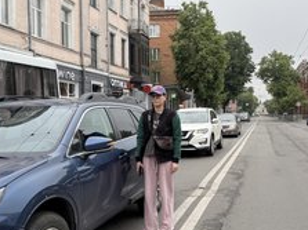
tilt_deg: -5.3
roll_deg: +0.9
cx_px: 198
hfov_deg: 43.4
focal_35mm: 43
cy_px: 125
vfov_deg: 33.5
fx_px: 382
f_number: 1.78
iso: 80
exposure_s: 1/309
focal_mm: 6.76
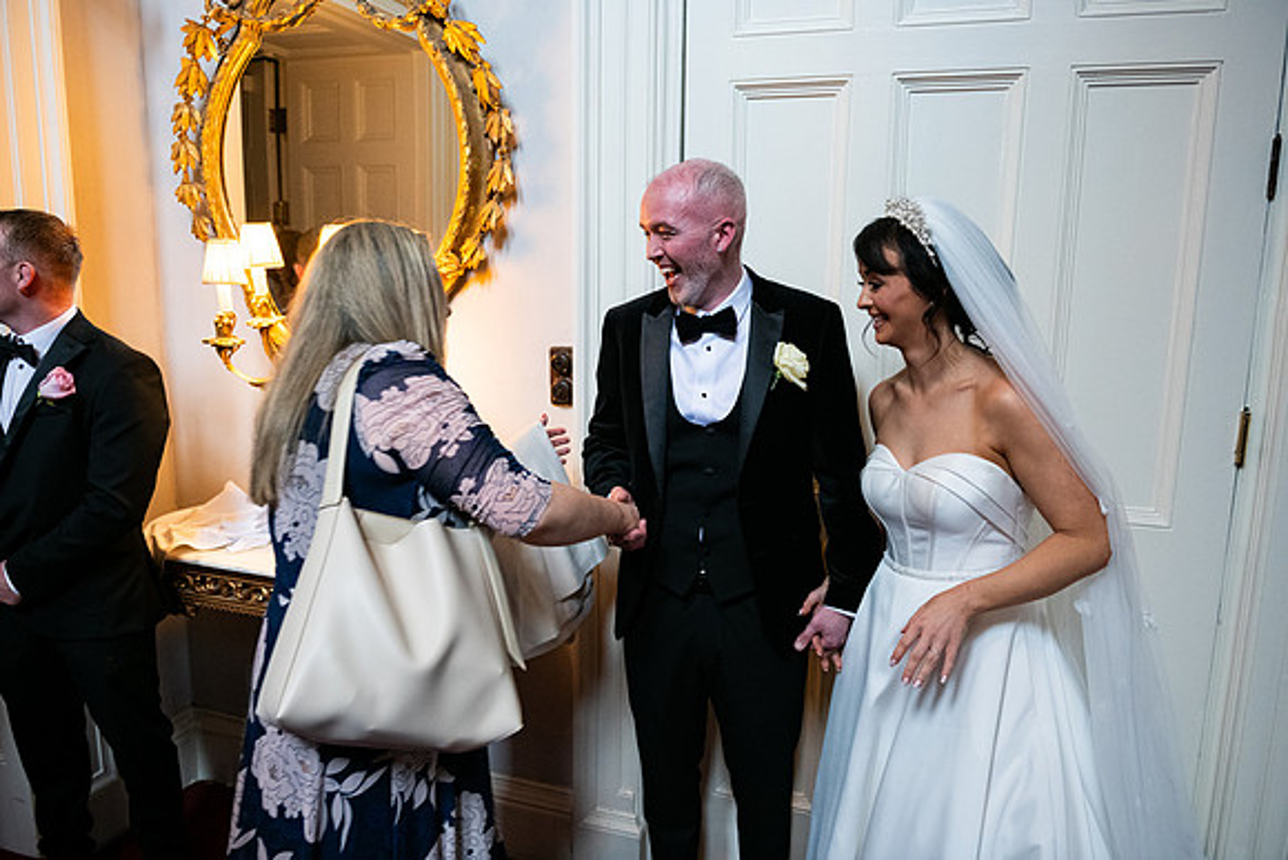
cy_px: 430
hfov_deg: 67.4
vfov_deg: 48.0
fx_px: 966
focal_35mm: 27
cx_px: 644
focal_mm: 27
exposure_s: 1/160
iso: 1600
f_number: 3.5
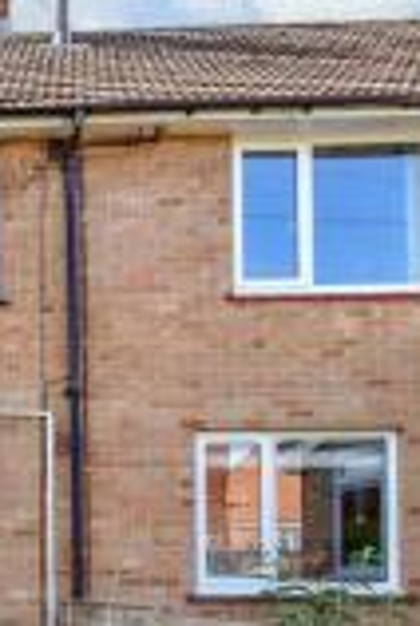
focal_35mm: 54
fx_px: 941
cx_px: -363
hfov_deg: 18.7
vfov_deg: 36.5
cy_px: 406
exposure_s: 1/160
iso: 400
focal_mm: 12
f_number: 8
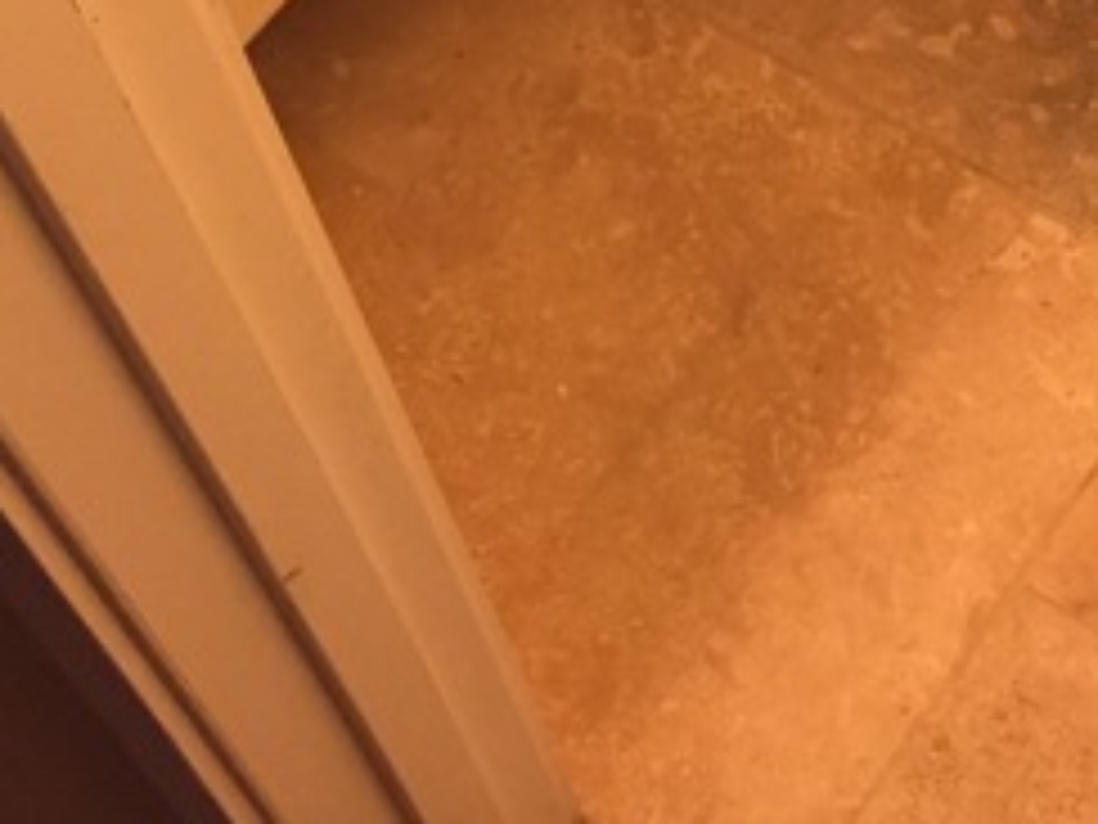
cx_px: 932
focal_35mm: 76
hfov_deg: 25.1
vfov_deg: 18.5
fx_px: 2411
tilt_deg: -51.2
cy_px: -113
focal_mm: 4.15
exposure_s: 1/30
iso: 250
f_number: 2.2
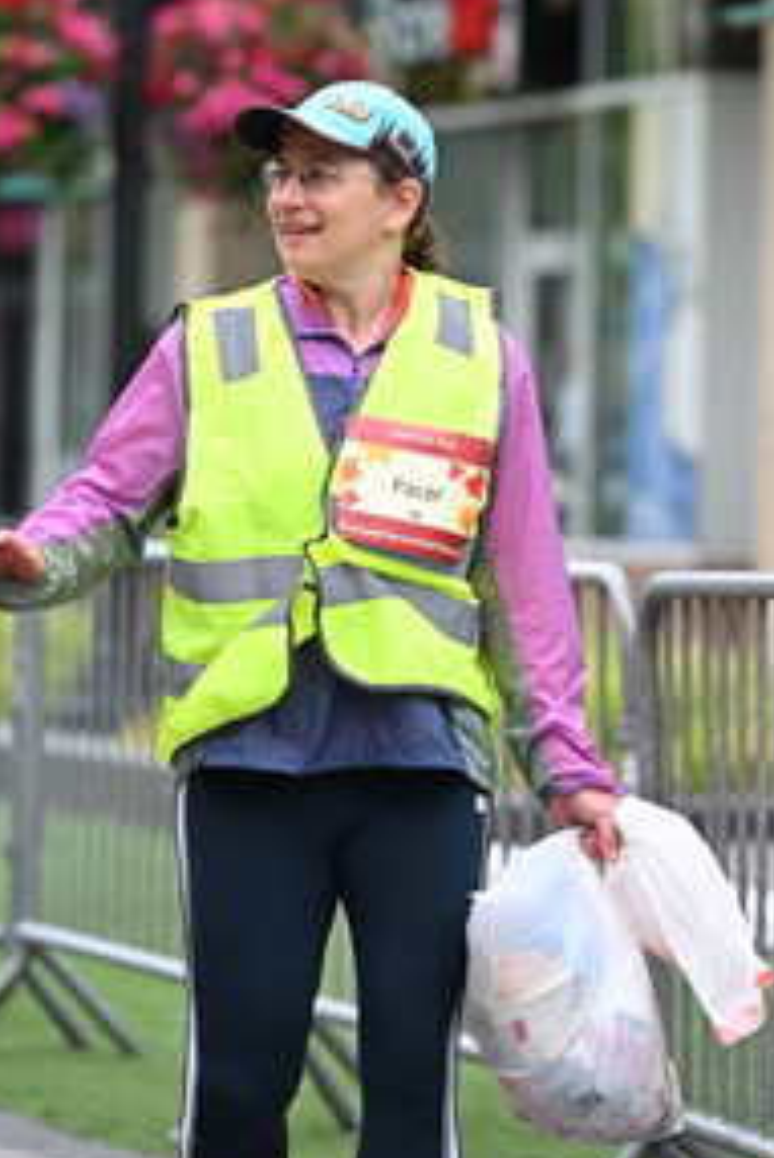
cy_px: 287
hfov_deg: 6.0
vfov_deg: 8.9
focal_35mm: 231
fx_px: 7440
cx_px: 464
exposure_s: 1/1250
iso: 400
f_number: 2.8
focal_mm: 120
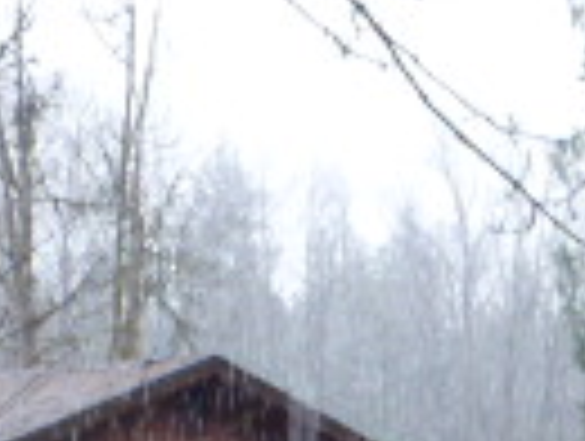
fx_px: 2827
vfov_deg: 8.8
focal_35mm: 167
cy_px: 567
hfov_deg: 11.4
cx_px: 855
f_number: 3.7
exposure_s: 1/60
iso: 250
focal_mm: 6.1
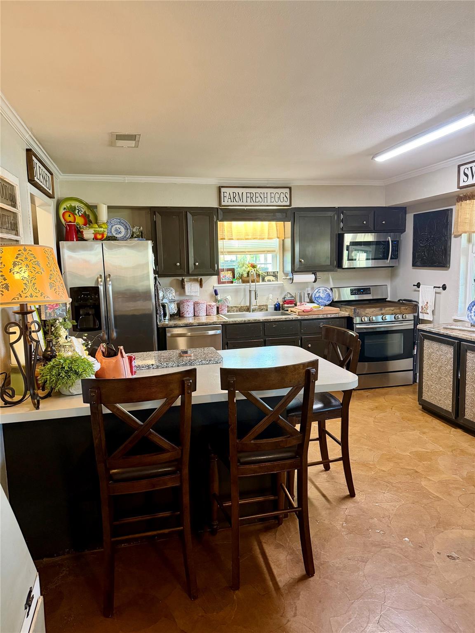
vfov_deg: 71.6
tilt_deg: -7.9
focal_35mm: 24
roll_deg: +0.7
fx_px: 439
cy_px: 316
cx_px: 238
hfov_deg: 56.8
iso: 400
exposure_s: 1/60
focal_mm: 6.76
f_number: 1.78
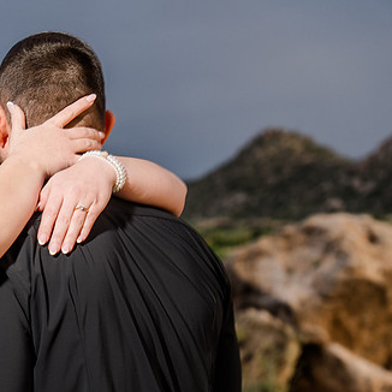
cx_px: 106
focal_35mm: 136
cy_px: 206
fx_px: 1742
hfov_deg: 12.8
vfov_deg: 12.8
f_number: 5.6
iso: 250
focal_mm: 90
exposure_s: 1/250
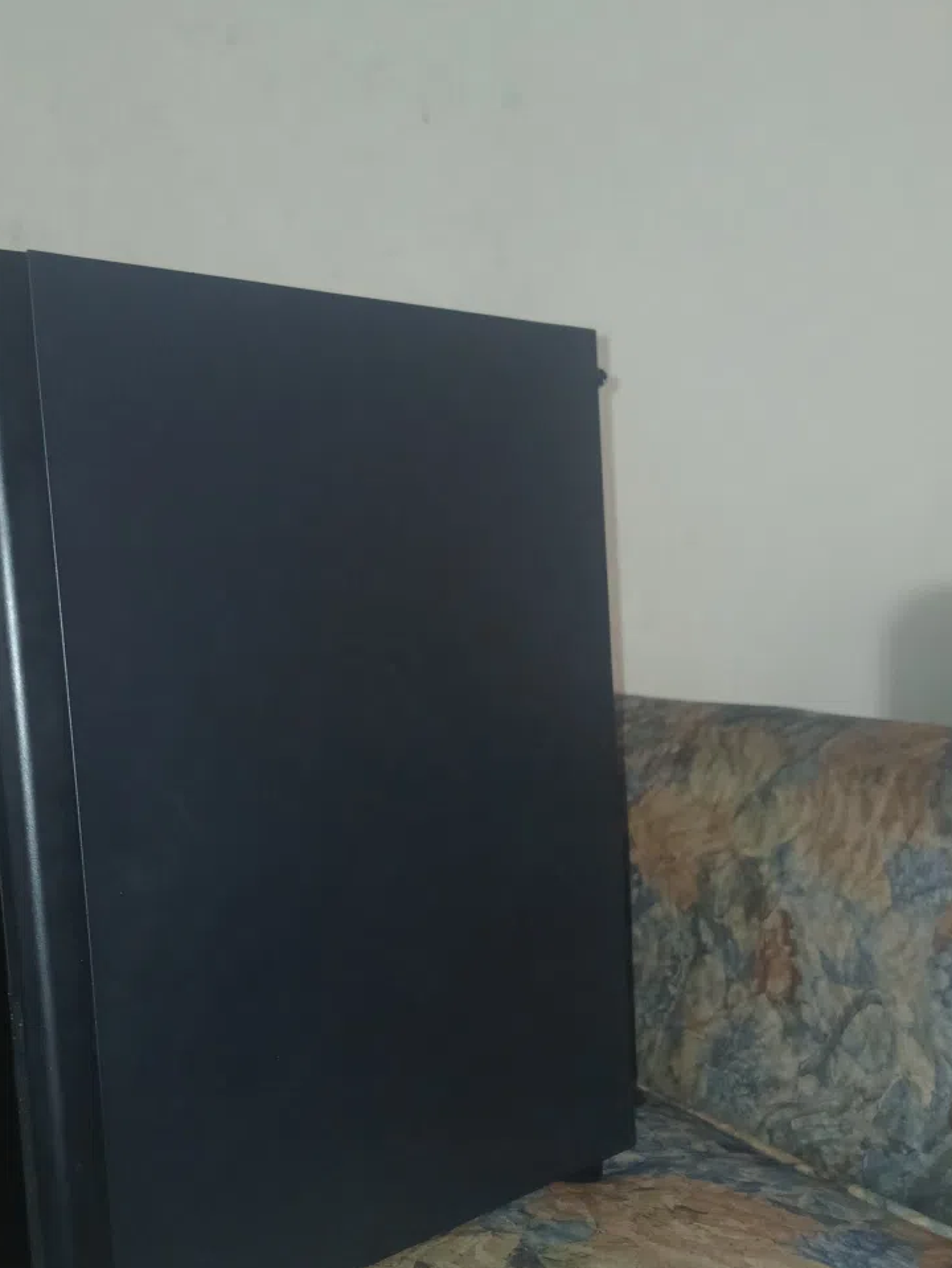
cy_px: 773
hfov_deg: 38.2
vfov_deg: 49.7
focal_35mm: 37
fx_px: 1356
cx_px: 300
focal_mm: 3.98
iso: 250
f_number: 1.8
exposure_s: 1/33.3
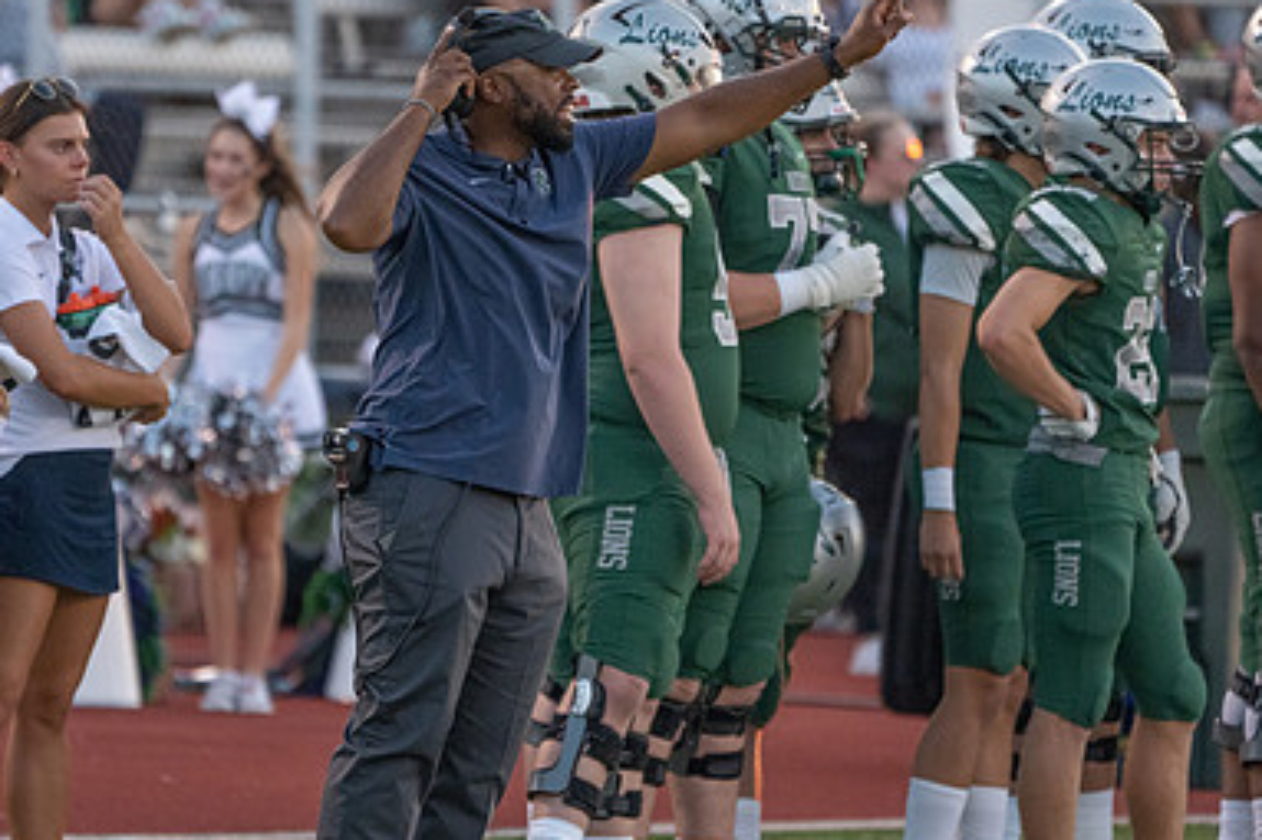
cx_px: 587
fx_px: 21233
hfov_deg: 3.4
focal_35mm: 606
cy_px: 460
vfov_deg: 2.3
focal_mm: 400
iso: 4000
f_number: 5.6
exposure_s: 1/800
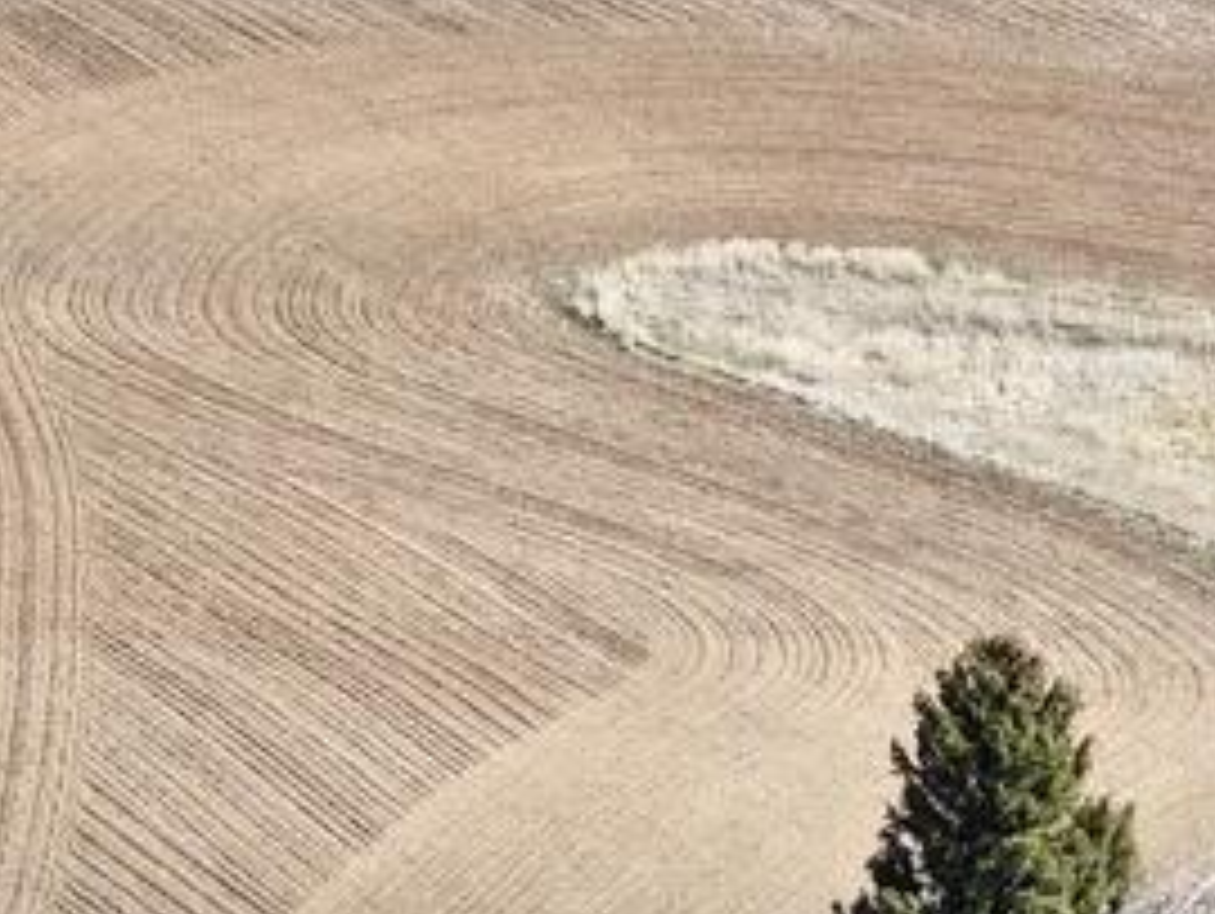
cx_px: 2056
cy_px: 1072
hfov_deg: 7.3
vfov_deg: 5.6
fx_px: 9310
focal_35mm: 265
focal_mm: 19.35
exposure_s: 1/800
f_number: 2.8
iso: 100
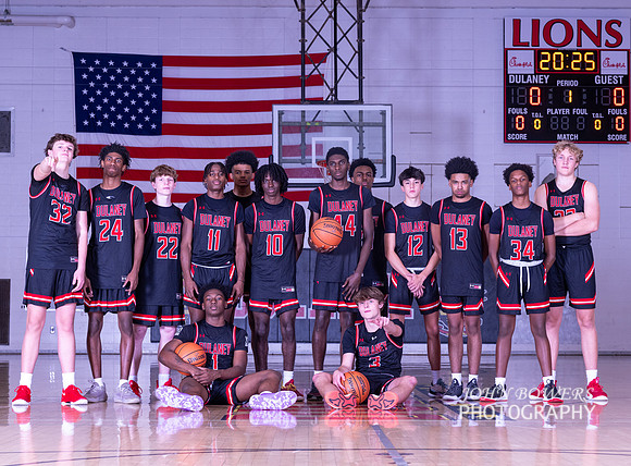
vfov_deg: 16.9
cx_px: 323
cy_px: 231
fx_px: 1564
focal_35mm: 86
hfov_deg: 22.8
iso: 640
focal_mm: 70
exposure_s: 1/200
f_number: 6.3
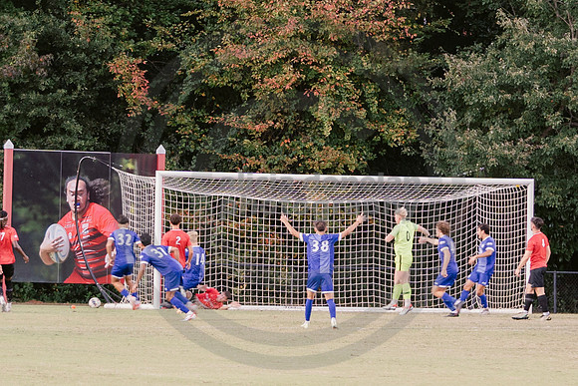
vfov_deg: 4.7
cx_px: 285
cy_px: 96
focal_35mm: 292
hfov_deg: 7.1
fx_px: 4688
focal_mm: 90
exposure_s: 1/125
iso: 640
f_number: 3.2
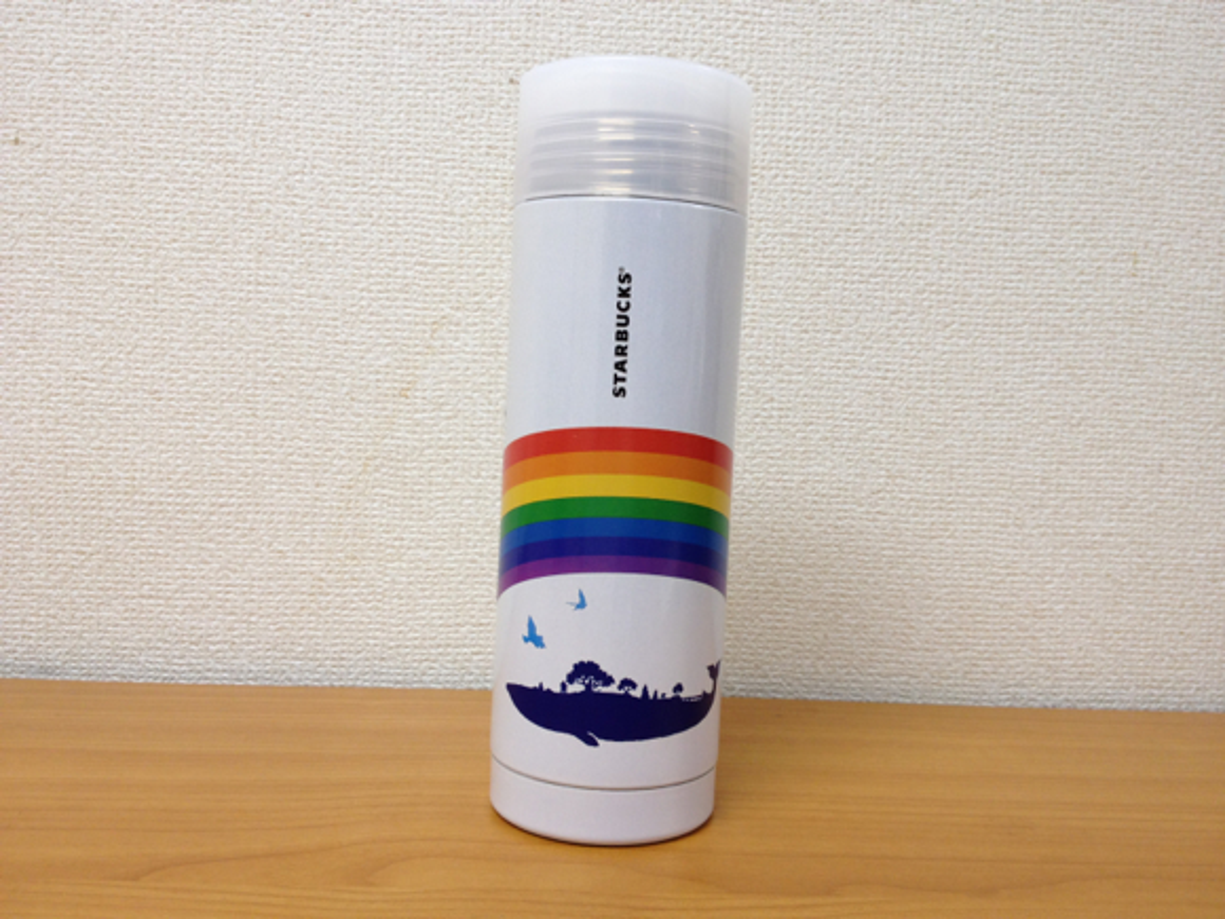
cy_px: 460
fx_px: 1239
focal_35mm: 35
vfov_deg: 40.7
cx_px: 612
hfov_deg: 52.6
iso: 80
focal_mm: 4.28
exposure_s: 1/20
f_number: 2.4
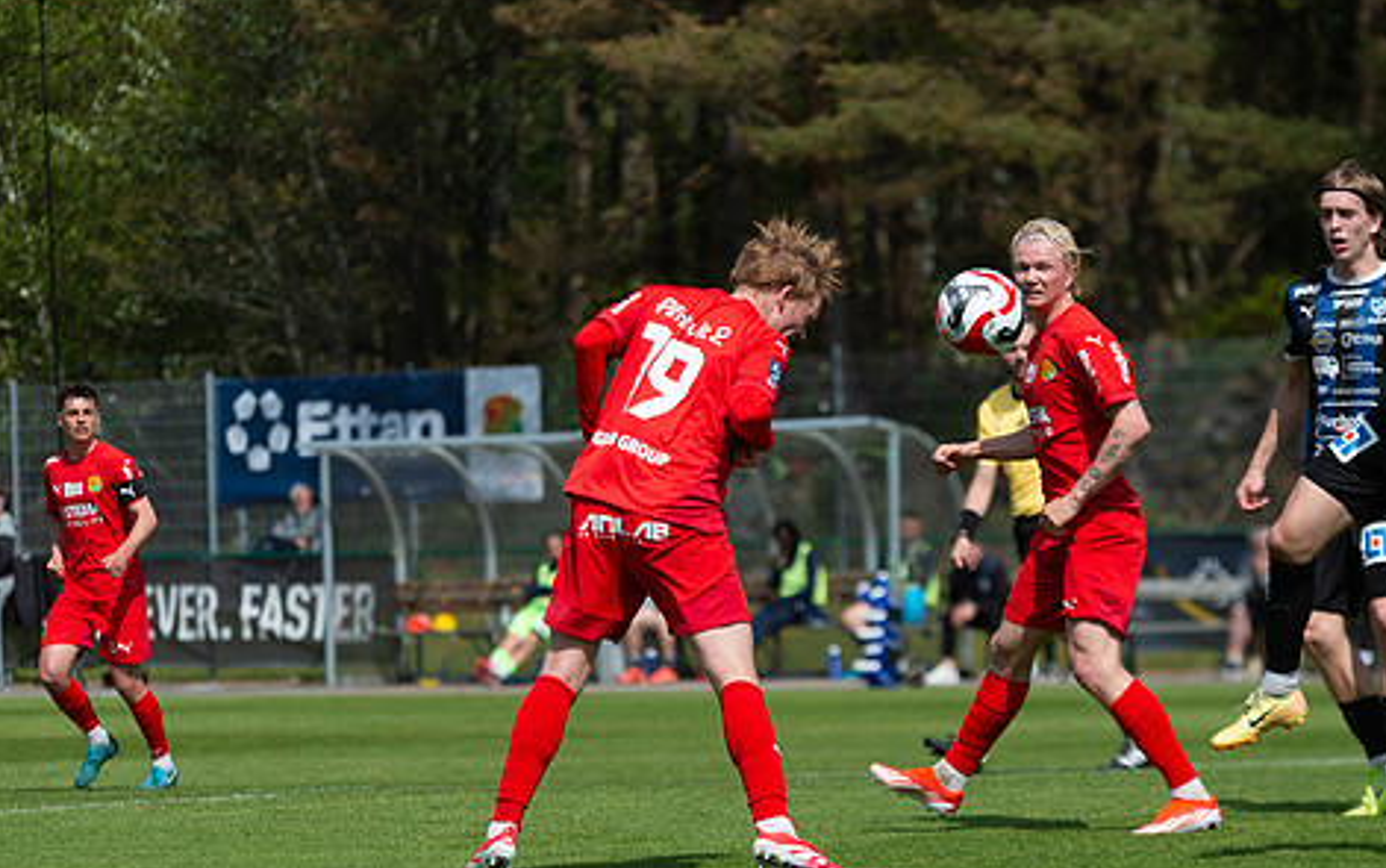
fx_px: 9449
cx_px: 592
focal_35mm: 250
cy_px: 484
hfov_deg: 8.4
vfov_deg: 5.3
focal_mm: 160
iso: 100
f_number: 4
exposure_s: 1/1600
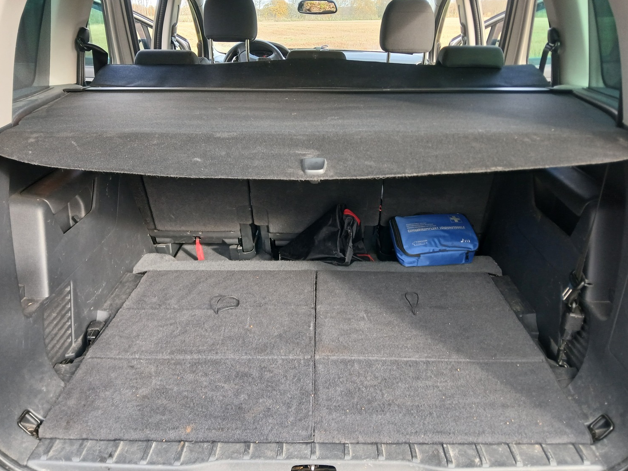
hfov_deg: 63.4
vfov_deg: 49.7
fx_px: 508
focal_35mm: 28
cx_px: 306
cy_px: 237
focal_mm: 3.98
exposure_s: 1/50
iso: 80
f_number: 1.8
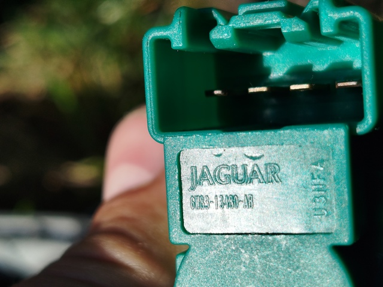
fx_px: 797
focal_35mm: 72
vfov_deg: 20.4
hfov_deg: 27.0
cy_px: 144
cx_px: 192
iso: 50
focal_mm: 5.31
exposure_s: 1/481
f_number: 1.7
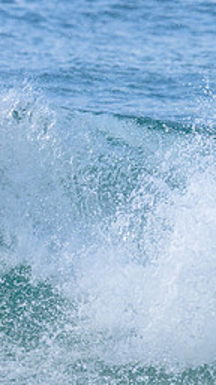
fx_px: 15165
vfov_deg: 1.5
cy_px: 128
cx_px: -46
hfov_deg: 0.8
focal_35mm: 1485
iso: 900
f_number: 10
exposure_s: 1/2000
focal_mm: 470
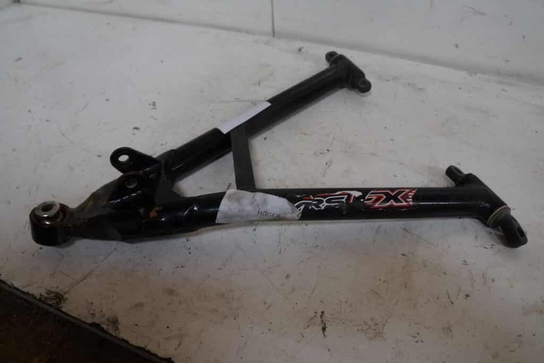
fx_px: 408
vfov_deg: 47.9
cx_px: 272
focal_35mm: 27
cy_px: 182
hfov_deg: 67.4
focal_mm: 18
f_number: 4
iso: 800
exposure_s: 1/60
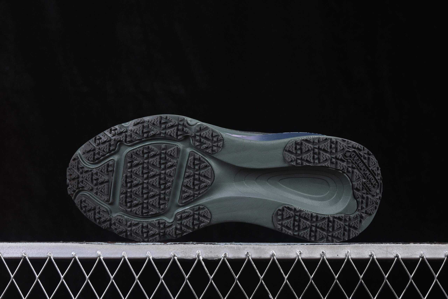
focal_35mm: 75
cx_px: 224
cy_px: 150
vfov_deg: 18.2
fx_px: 933
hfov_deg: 27.0
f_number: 7.1
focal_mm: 50
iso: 160
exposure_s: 1/80
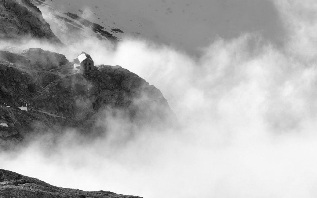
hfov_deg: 11.3
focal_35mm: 186
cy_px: 95
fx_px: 1603
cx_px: 158
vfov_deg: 7.1
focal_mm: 105
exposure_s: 1/200
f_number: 14
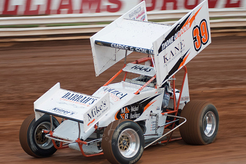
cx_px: 123
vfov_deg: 11.4
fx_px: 821
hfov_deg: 17.0
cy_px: 82
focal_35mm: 120
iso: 400
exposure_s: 1/320
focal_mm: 80
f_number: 3.2
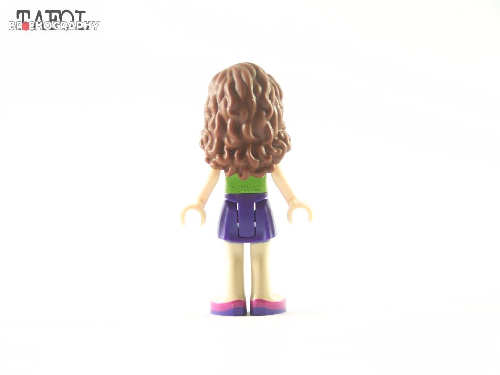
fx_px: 1358
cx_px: 250
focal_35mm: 94
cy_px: 188
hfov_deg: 20.9
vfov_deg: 15.7
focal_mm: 15.6
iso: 200
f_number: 3.2
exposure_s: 1/30
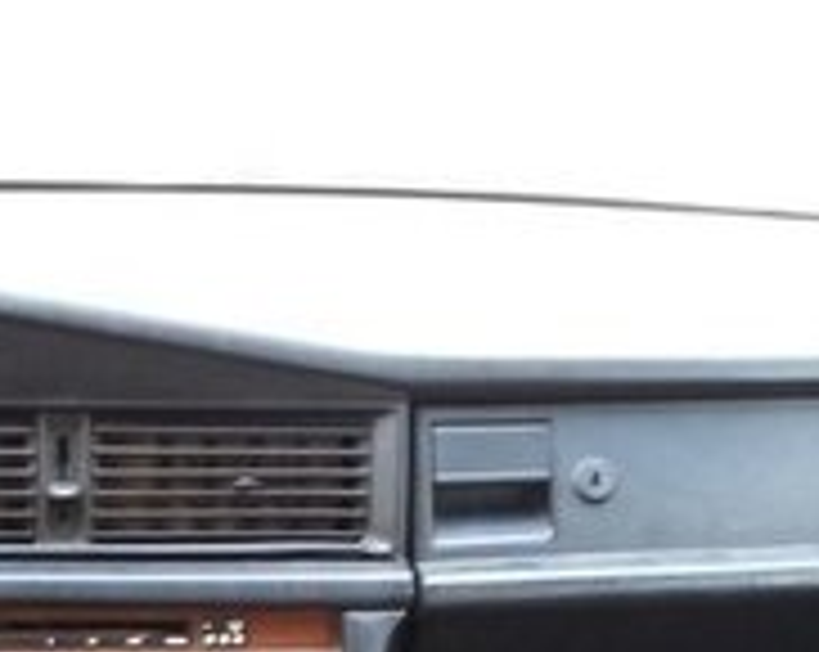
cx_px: 27
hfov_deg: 17.1
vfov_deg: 13.2
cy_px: 956
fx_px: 2662
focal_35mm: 110
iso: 125
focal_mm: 3.3
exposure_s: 1/25
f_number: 2.2
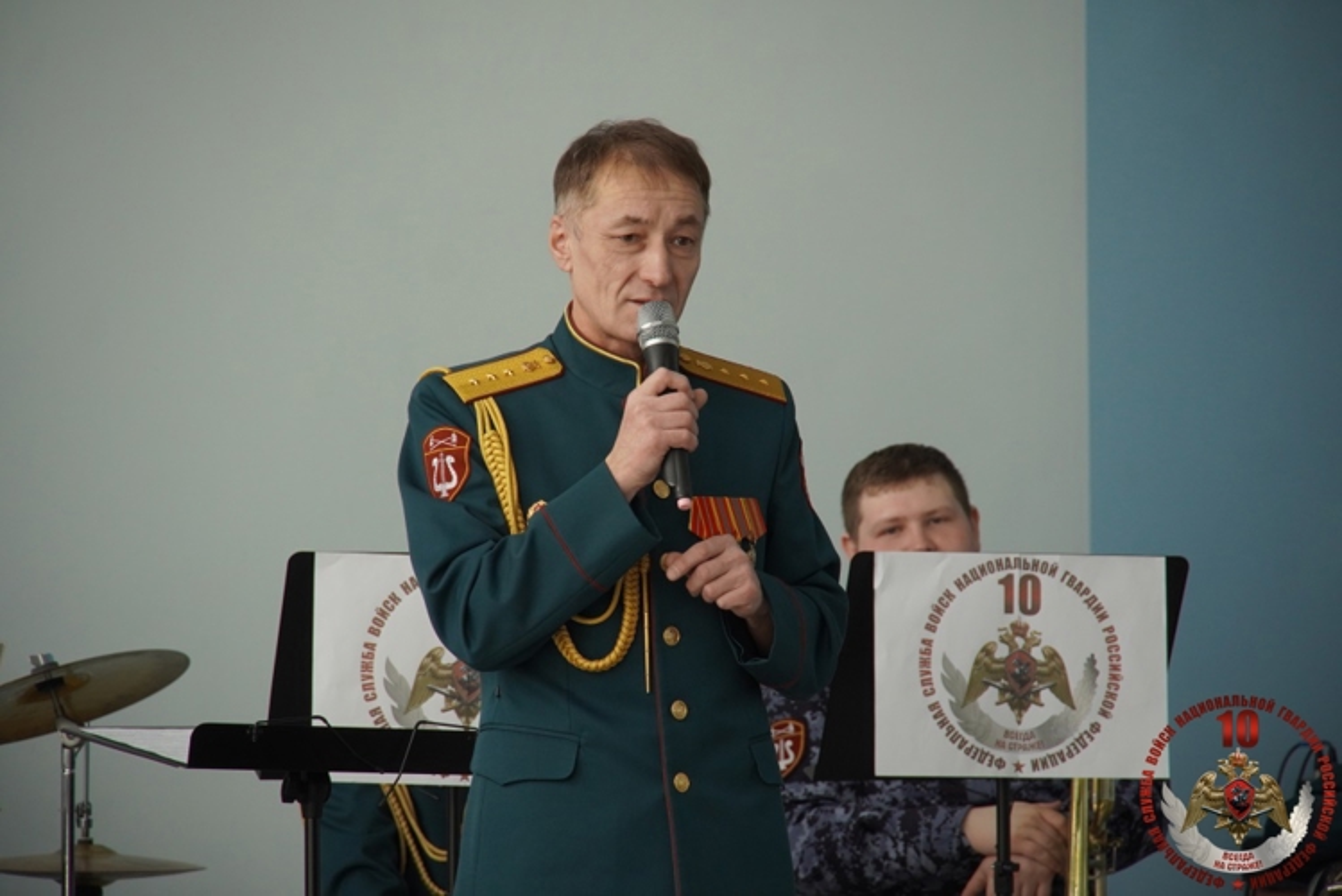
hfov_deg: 10.2
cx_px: 671
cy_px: 448
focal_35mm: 202
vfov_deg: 6.8
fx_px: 7551
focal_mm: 135
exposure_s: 1/250
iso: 800
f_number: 5.6
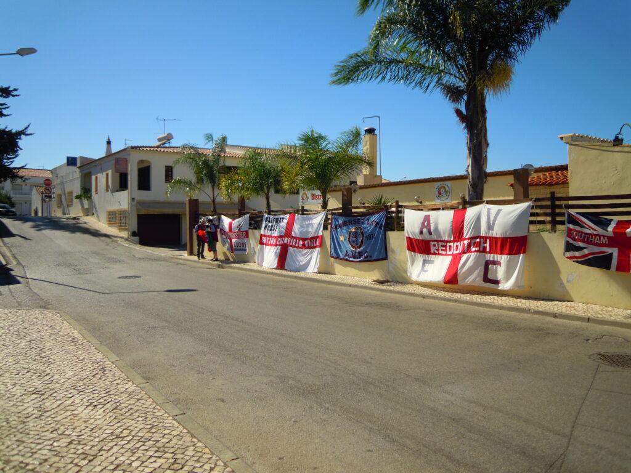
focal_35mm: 28
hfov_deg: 63.4
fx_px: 510
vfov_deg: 49.7
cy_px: 236
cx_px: 316
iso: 100
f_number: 5.4
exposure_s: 1/500
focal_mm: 5
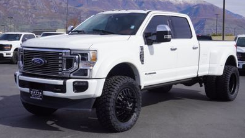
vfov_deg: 22.8
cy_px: 72
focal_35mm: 53
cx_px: 123
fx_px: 341
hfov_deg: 39.5
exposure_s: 1/200
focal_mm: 33
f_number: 11
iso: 100
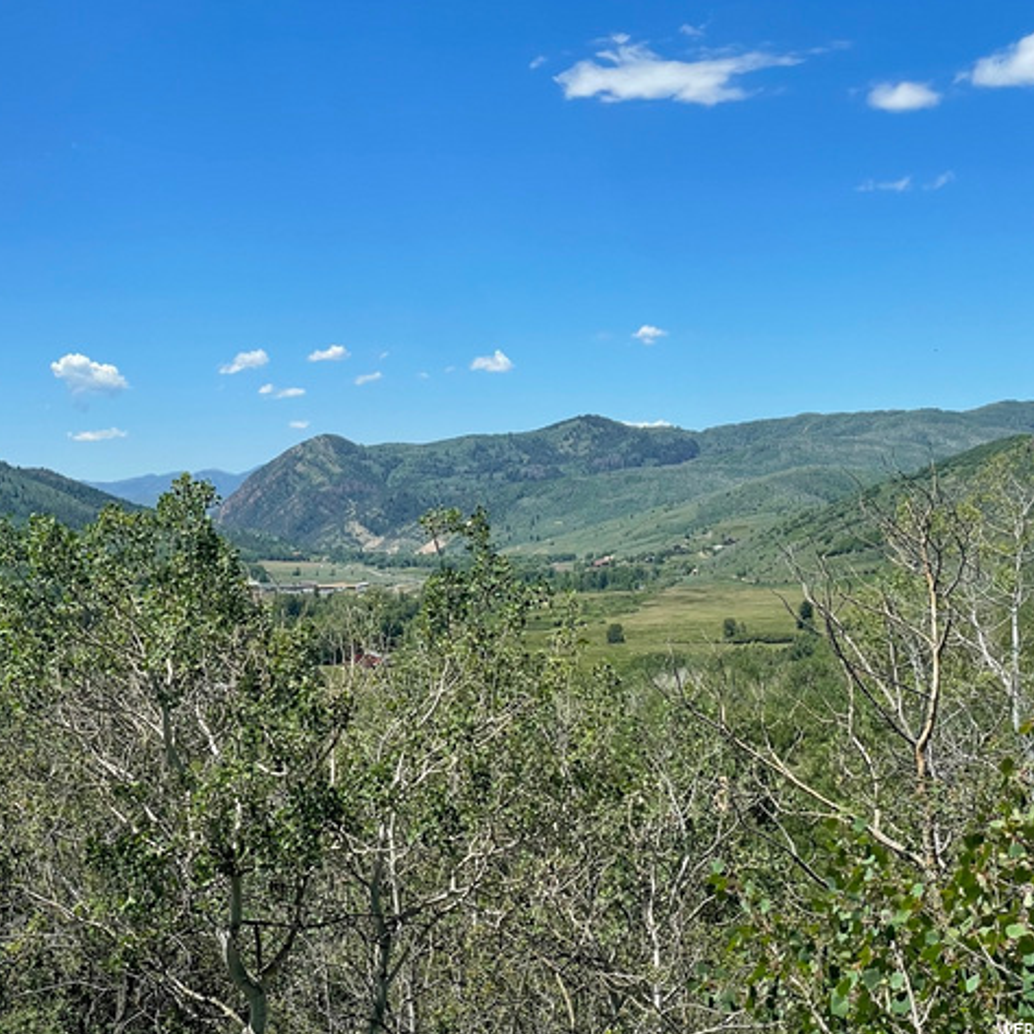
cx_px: 369
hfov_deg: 27.6
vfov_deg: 27.7
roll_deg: +1.2
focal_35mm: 62
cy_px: 515
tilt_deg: -0.8
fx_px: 2095
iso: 64
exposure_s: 1/4348
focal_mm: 6
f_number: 2
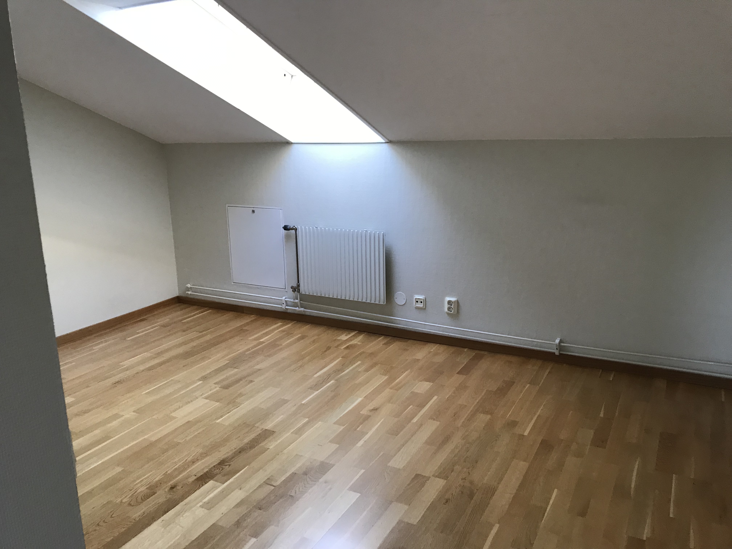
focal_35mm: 28
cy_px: 274
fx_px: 592
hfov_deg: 63.4
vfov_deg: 49.7
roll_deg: +0.8
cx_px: 366
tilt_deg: -10.2
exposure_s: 1/20
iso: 40
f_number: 1.8
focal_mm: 3.99
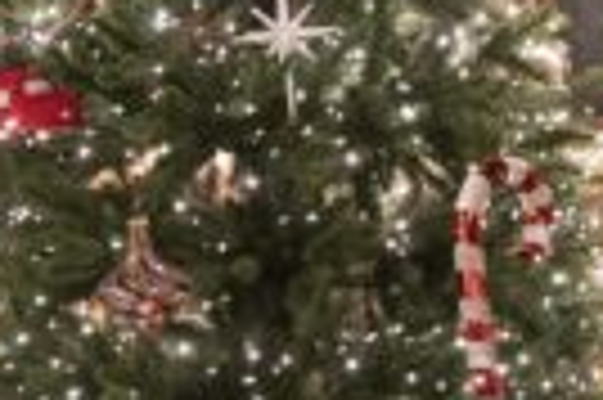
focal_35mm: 245
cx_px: 1458
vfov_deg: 5.6
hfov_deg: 7.8
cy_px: 106
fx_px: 4099
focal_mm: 32
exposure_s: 1/160
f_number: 4.5
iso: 4000
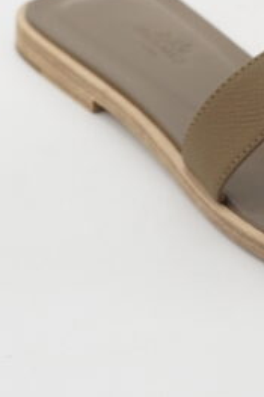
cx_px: 370
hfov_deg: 6.9
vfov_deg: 10.4
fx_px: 2148
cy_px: -80
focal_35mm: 195
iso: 640
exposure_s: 1/15
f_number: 6.3
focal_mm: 50
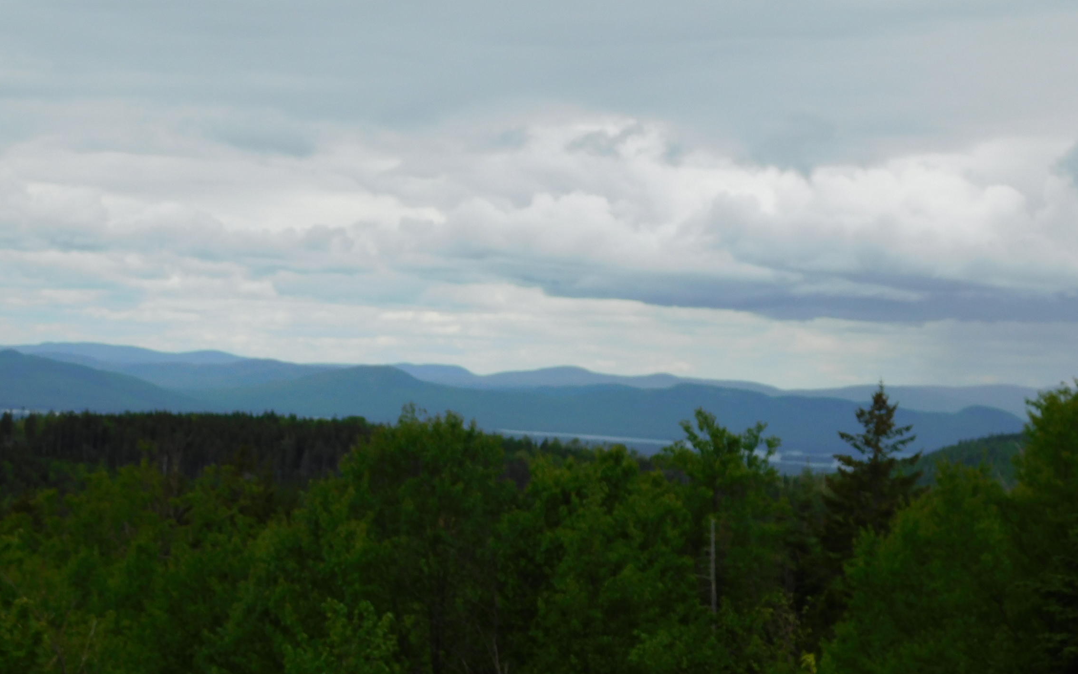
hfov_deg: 21.4
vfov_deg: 13.5
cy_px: 379
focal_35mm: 97
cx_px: 541
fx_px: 2850
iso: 125
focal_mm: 16.1
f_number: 4.5
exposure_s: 1/800
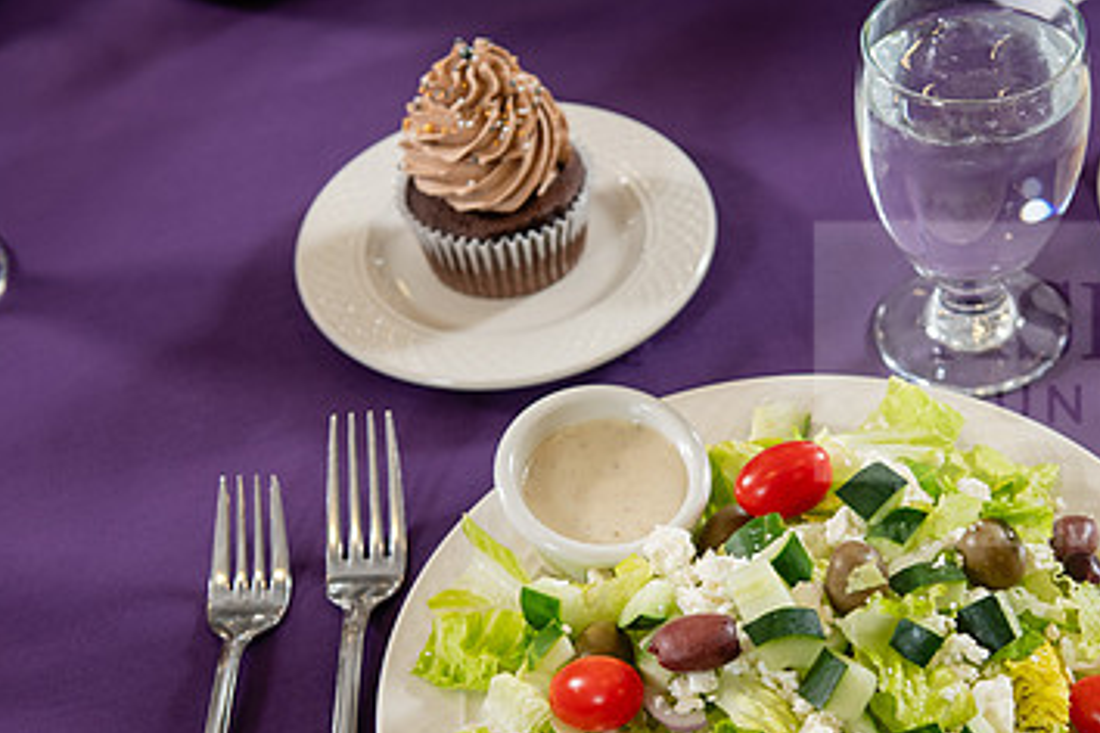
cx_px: 721
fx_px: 2505
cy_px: 598
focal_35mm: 82
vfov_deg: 16.5
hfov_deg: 24.7
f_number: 4
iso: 400
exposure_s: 1/160
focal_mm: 50
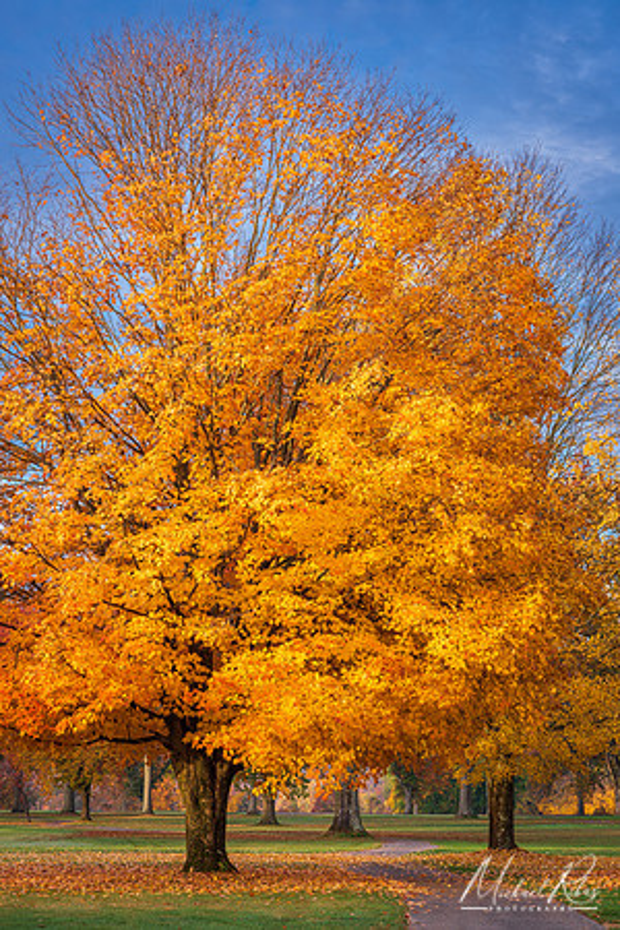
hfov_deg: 16.1
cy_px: 465
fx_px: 2196
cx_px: 310
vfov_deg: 23.9
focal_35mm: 85
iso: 64
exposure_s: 1/25
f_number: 8
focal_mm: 85
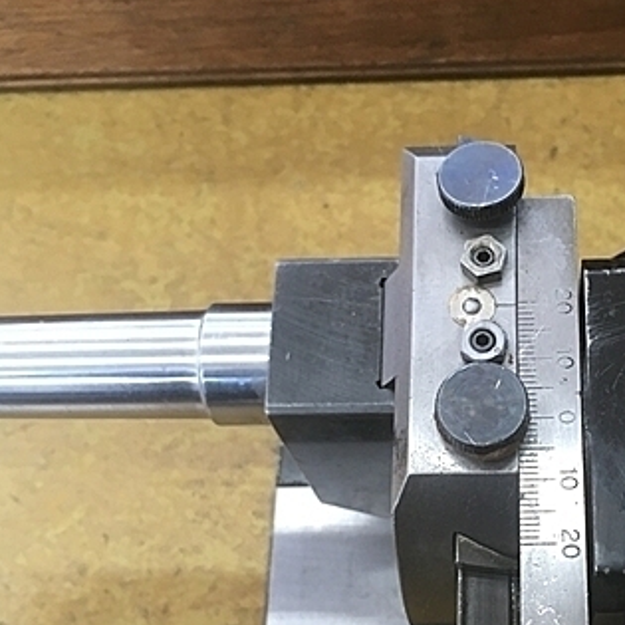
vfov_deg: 32.3
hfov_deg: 31.8
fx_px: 1062
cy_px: 446
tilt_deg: -69.6
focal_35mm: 52
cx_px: 508
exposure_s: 1/30
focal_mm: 4.15
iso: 80
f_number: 2.2
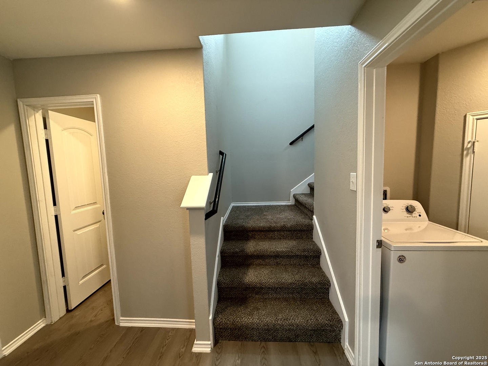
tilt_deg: -4.3
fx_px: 197
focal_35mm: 14
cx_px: 244
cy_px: 183
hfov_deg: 102.1
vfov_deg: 85.7
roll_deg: +1.3
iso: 250
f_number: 2.2
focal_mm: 2.22
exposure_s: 1/60
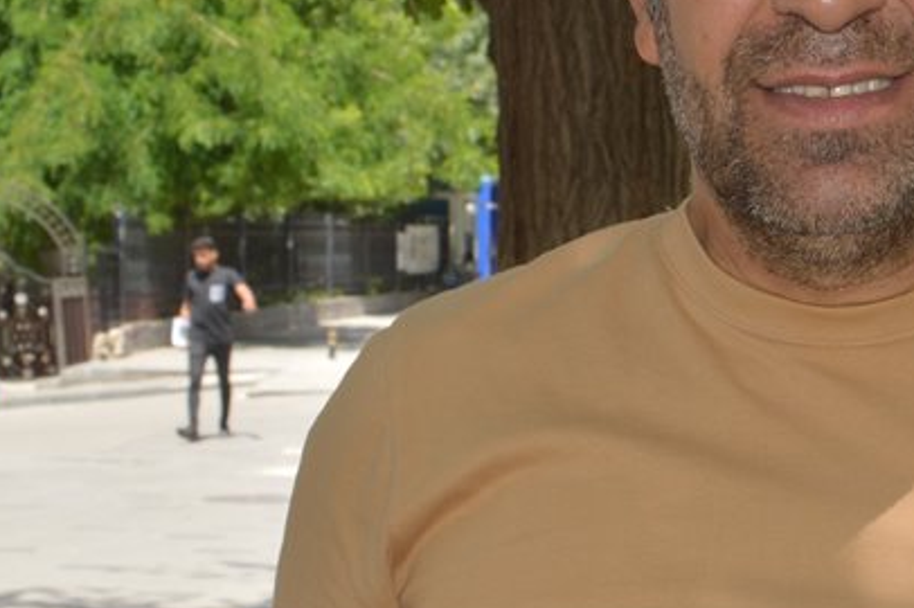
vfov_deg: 13.5
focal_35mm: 101
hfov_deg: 20.0
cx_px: 756
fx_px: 2562
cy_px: 468
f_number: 7.1
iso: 100
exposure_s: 1/200
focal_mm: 20
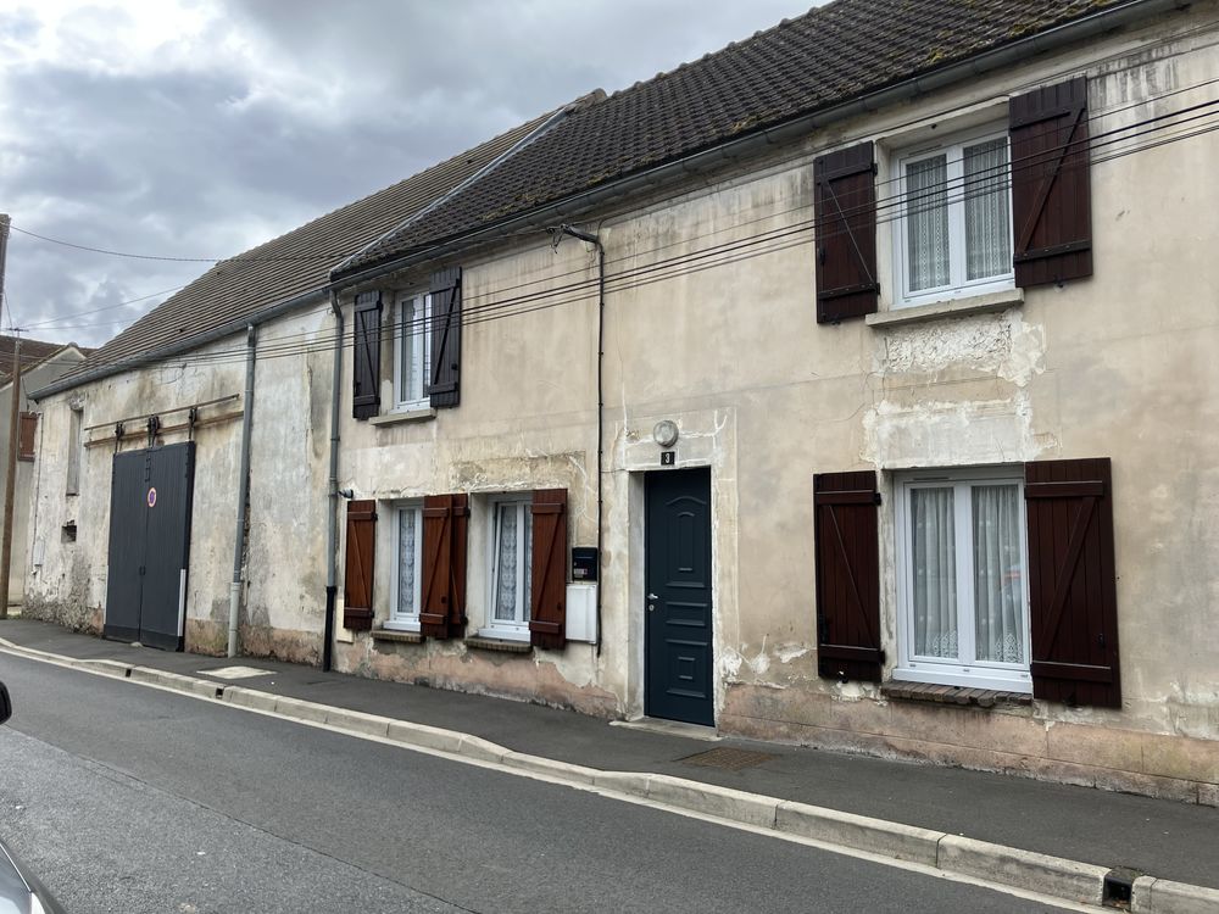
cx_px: 610
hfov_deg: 63.4
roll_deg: +0.3
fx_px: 986
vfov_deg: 49.7
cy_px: 457
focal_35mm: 28
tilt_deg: +4.0
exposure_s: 1/810
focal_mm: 3.99
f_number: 1.8
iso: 32
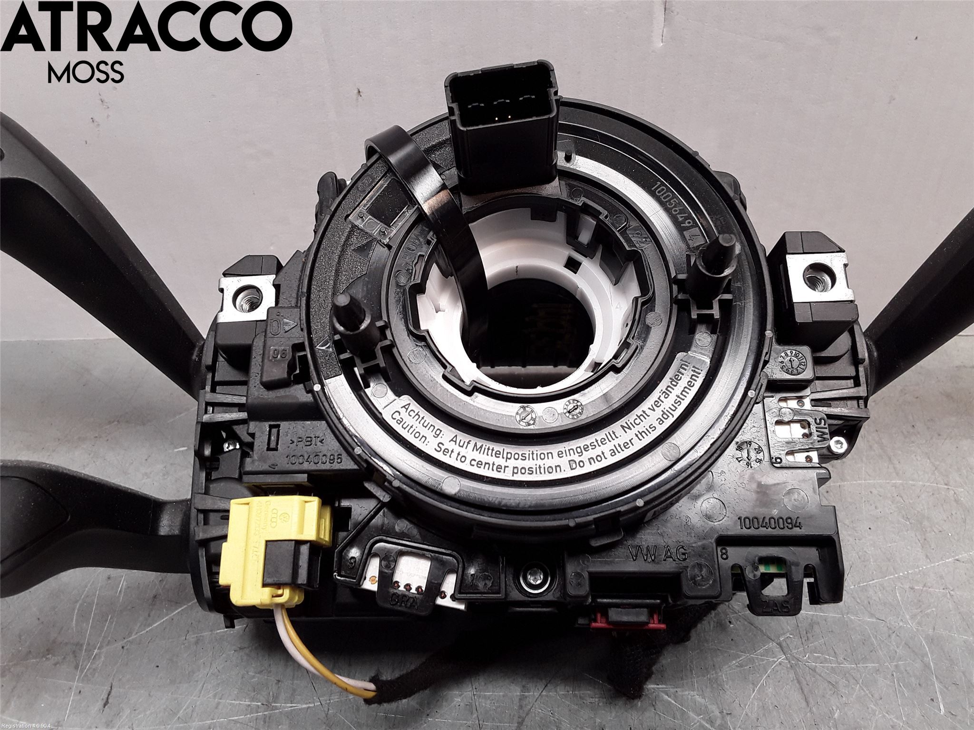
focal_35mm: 28
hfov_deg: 63.4
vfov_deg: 49.7
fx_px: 788
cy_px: 365
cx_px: 487
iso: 50
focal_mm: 2.91
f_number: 1.9
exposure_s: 1/50
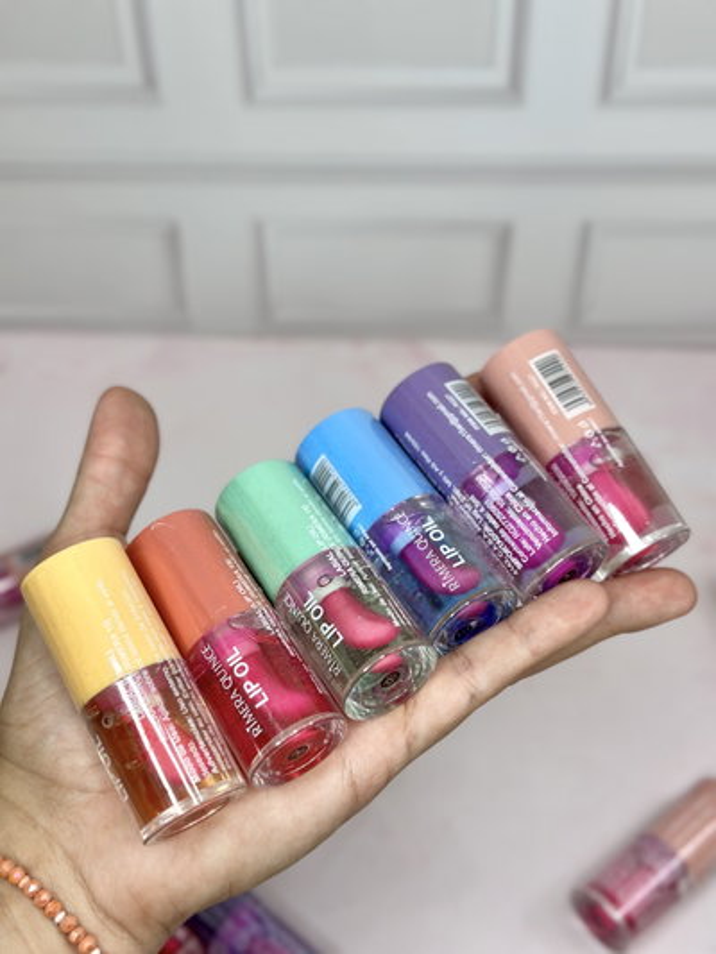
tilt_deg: -48.5
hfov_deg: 30.3
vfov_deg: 39.6
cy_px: 477
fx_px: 1323
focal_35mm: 48
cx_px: 358
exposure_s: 1/114
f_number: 1.78
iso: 64
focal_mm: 6.86
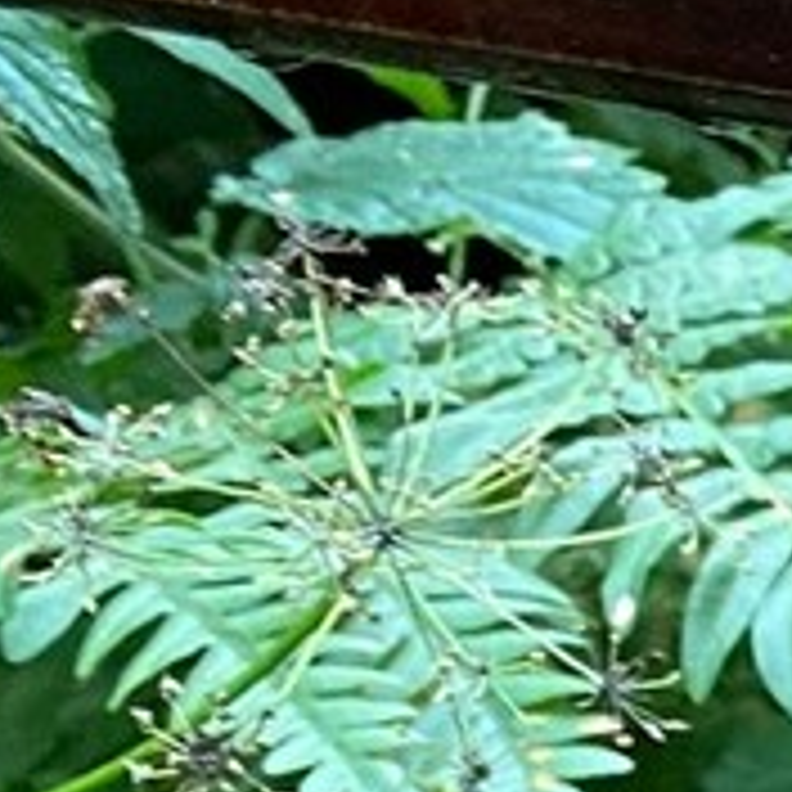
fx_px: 4866
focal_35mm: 188
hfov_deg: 7.4
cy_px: 1755
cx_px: 2894
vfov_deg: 8.6
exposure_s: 1/60
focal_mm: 4.25
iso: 160
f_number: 1.8
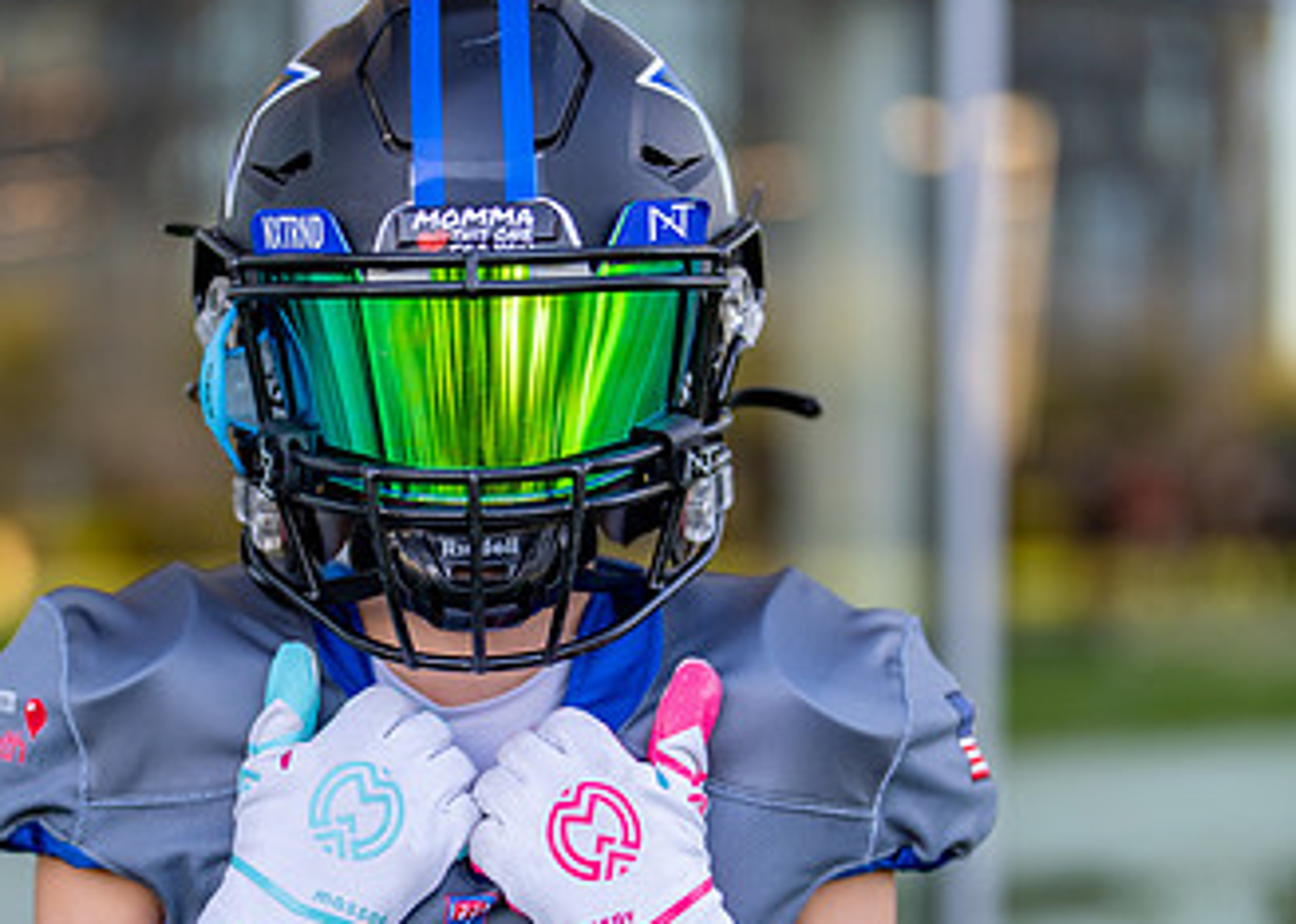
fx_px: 3606
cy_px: 662
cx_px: 511
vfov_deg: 14.6
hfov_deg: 20.3
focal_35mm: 98
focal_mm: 50
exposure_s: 1/640
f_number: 1.2
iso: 100
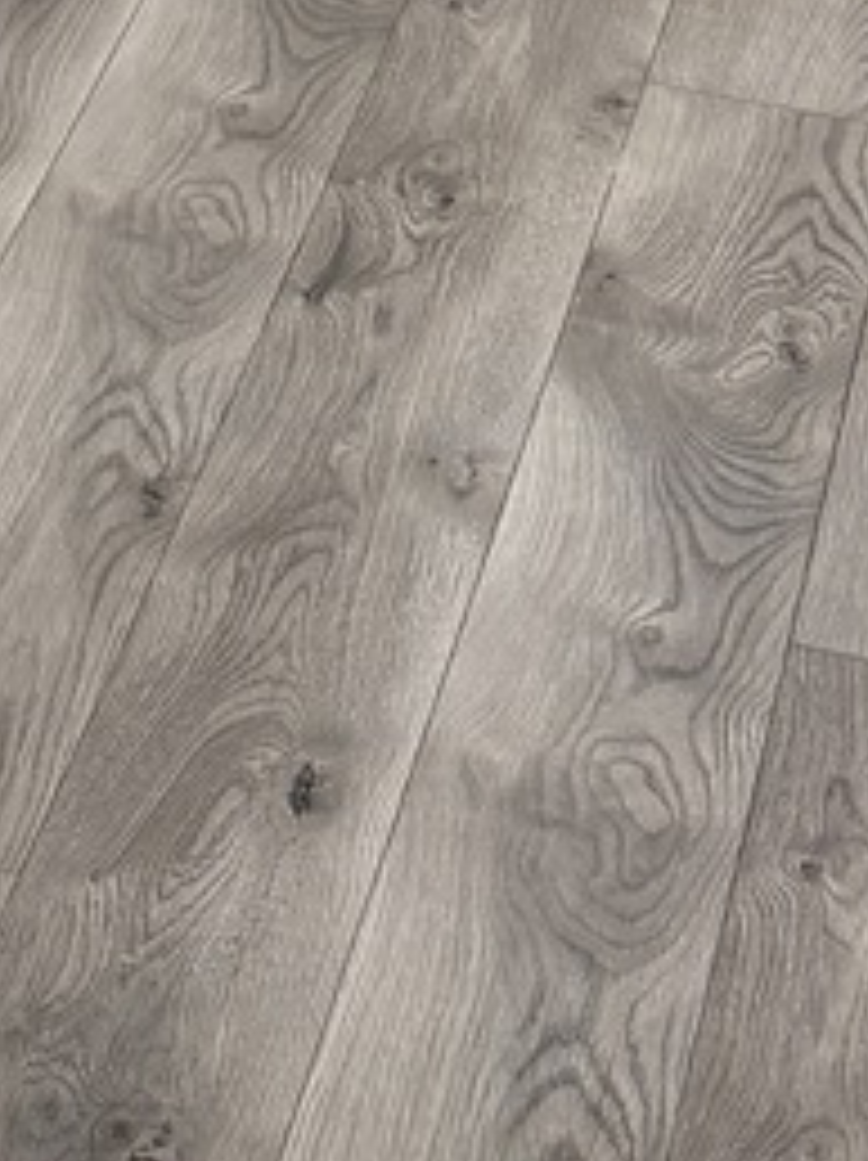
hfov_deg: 10.8
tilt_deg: -13.5
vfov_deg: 12.5
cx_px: -310
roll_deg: +1.1
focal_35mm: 134
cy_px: -1354
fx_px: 4488
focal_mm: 6.76
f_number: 1.78
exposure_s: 1/120
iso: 100
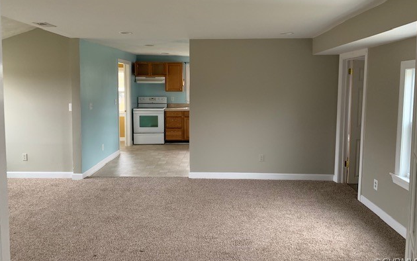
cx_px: 210
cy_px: 110
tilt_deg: -4.2
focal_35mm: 28
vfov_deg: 44.4
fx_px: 318
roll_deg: +0.2
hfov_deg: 66.5
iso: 400
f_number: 1.8
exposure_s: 1/44
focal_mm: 4.25
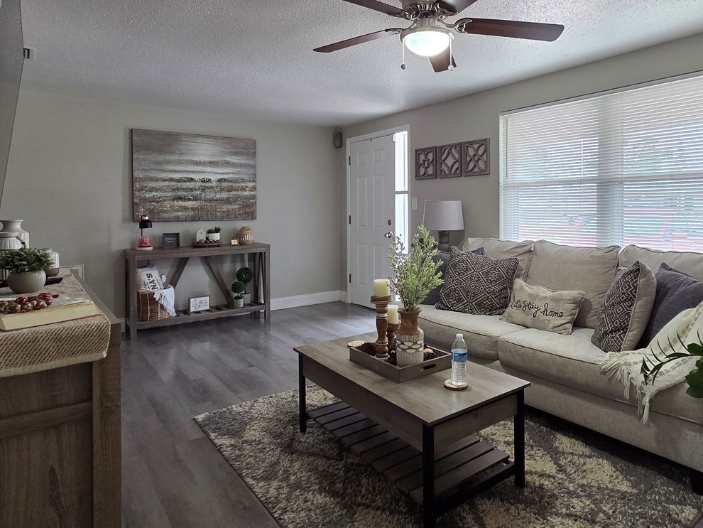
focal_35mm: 21
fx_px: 427
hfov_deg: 78.0
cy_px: 212
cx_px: 426
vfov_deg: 62.9
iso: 200
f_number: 2.2
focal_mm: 2.2
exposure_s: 1/60
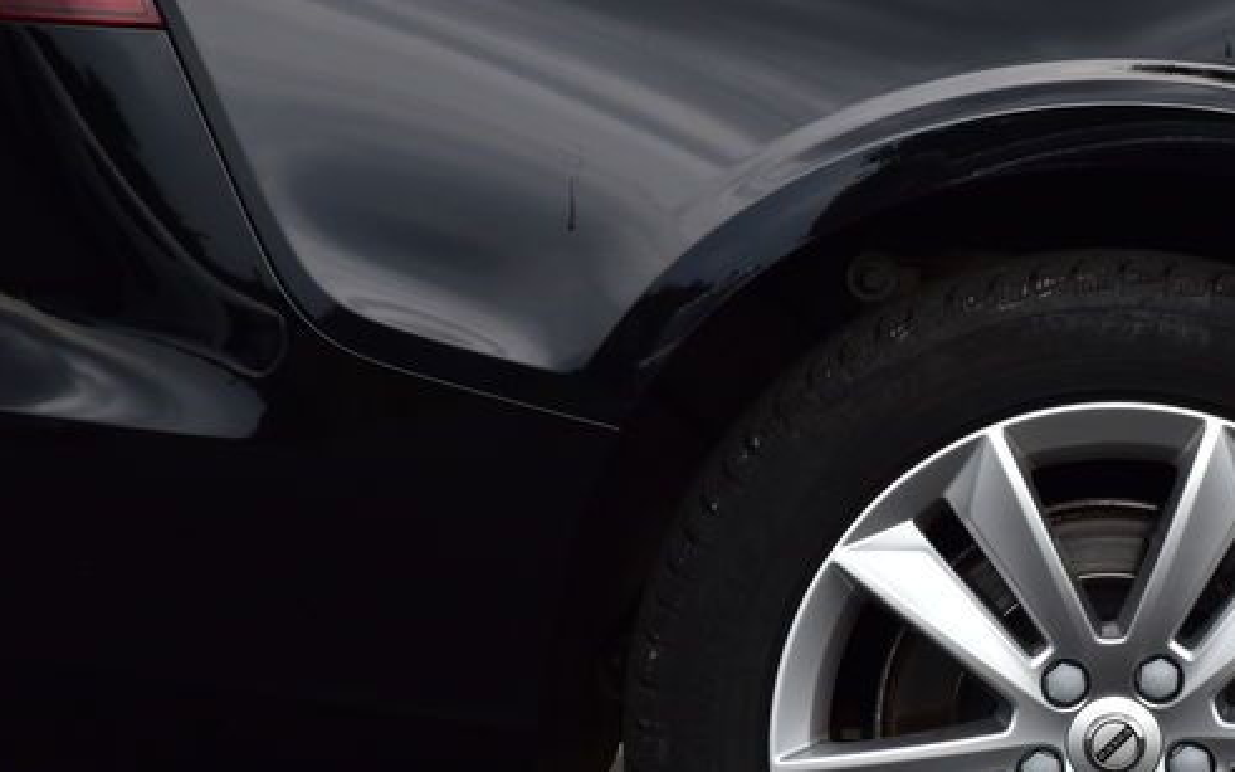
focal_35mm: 280
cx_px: 1232
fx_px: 9425
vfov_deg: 4.7
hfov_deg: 7.5
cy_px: 632
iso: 400
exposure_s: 1/200
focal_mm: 90
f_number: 9
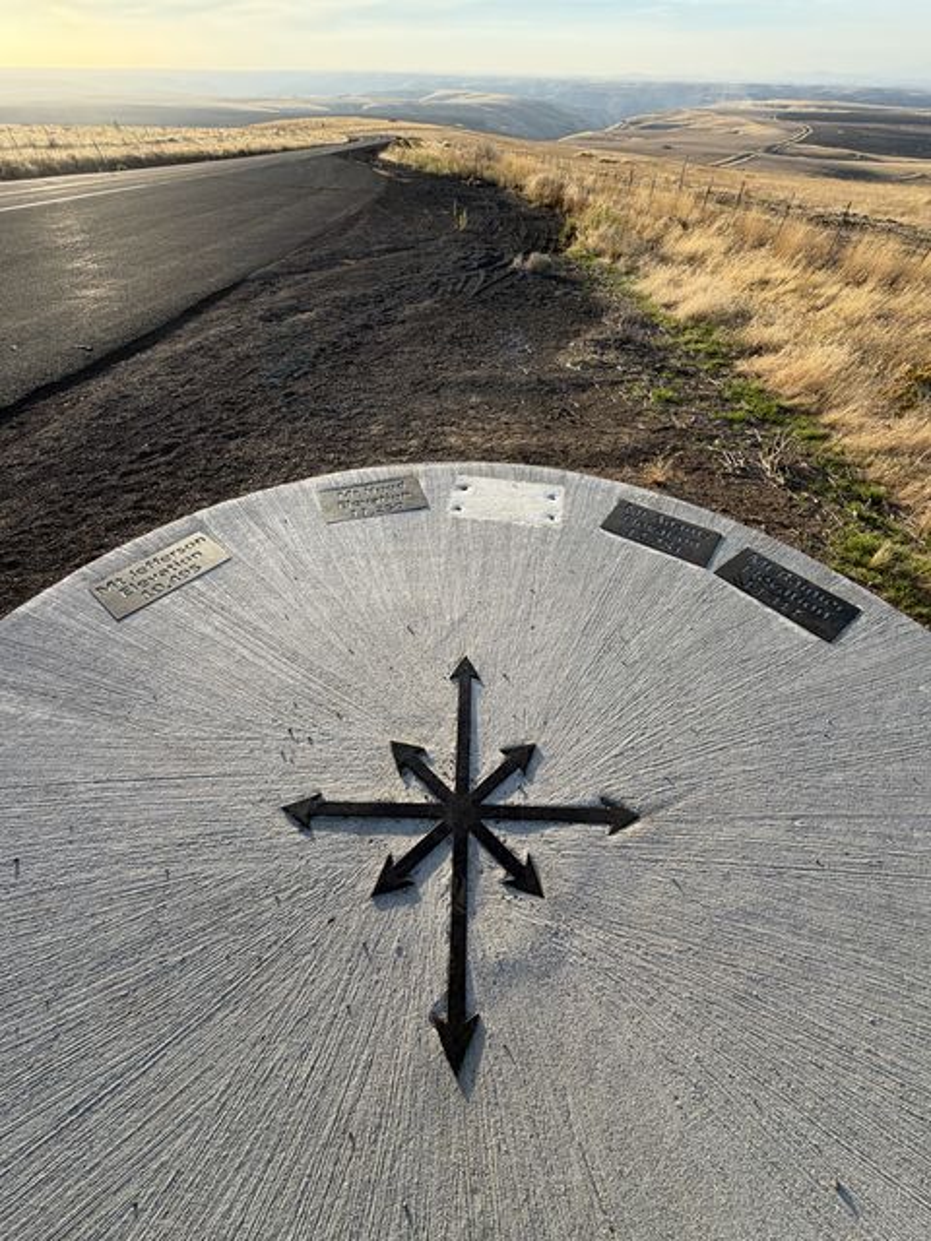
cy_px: 620
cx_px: 466
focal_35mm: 14
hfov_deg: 85.7
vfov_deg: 102.1
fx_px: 502
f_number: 2.2
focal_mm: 2.22
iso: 50
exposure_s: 1/502
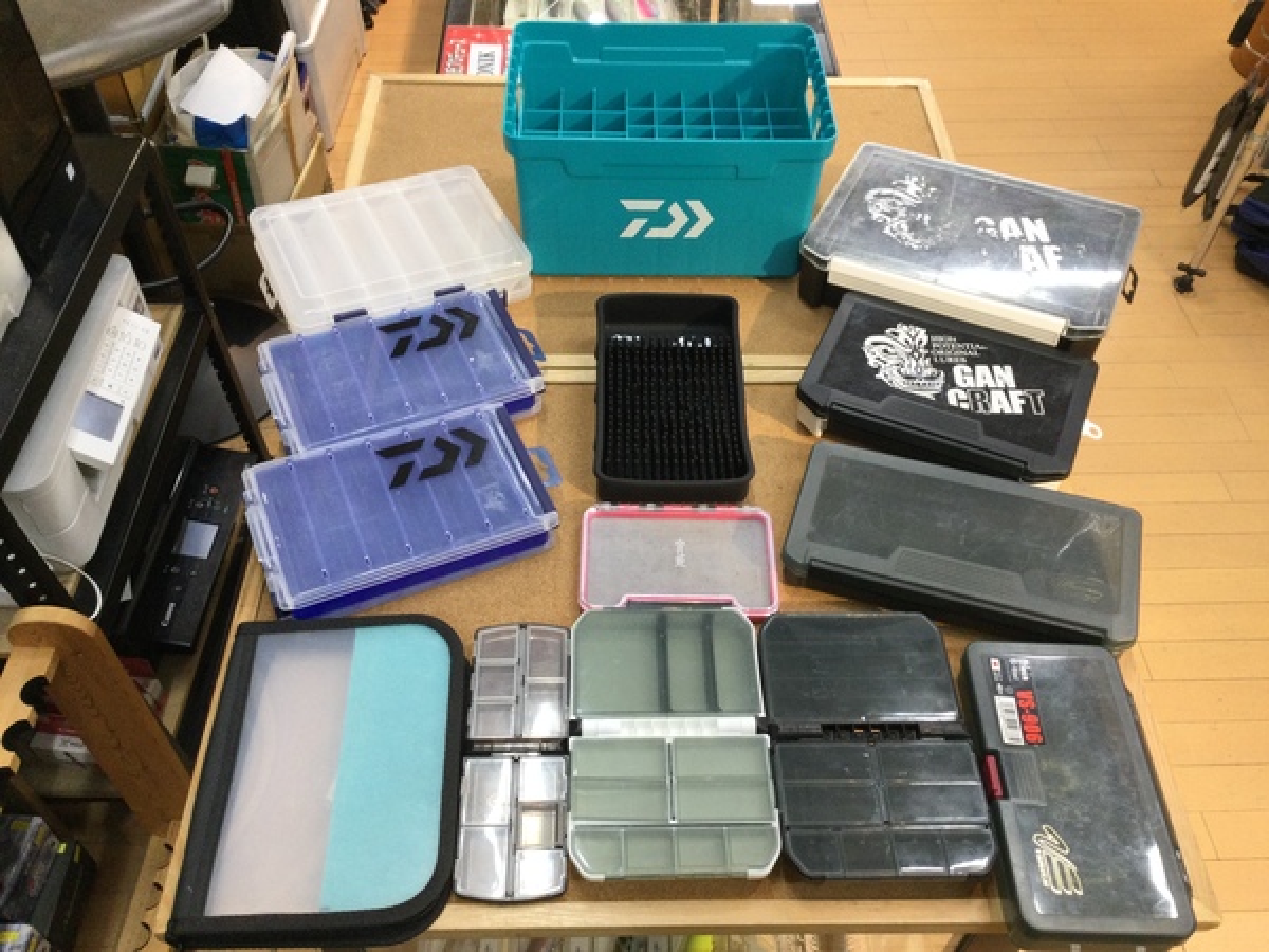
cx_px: 634
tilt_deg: -50.4
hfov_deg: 58.4
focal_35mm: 31
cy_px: 476
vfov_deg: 45.4
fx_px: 1136
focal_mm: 3.3
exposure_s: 1/30
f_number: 2.4
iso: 40
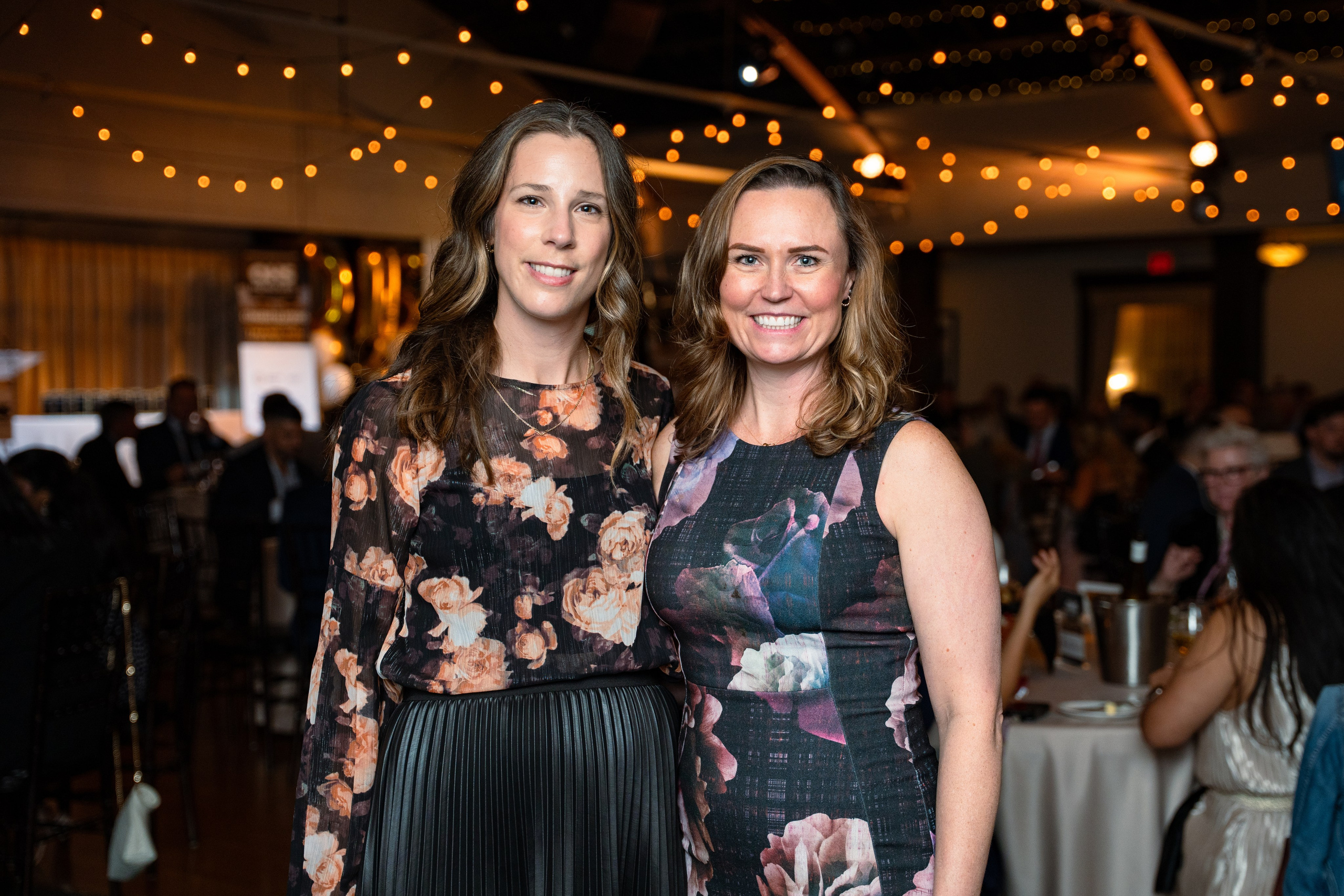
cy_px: 448
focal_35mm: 54
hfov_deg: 36.7
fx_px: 2025
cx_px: 742
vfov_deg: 25.0
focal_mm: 49.1
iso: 1250
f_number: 2.8
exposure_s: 1/200
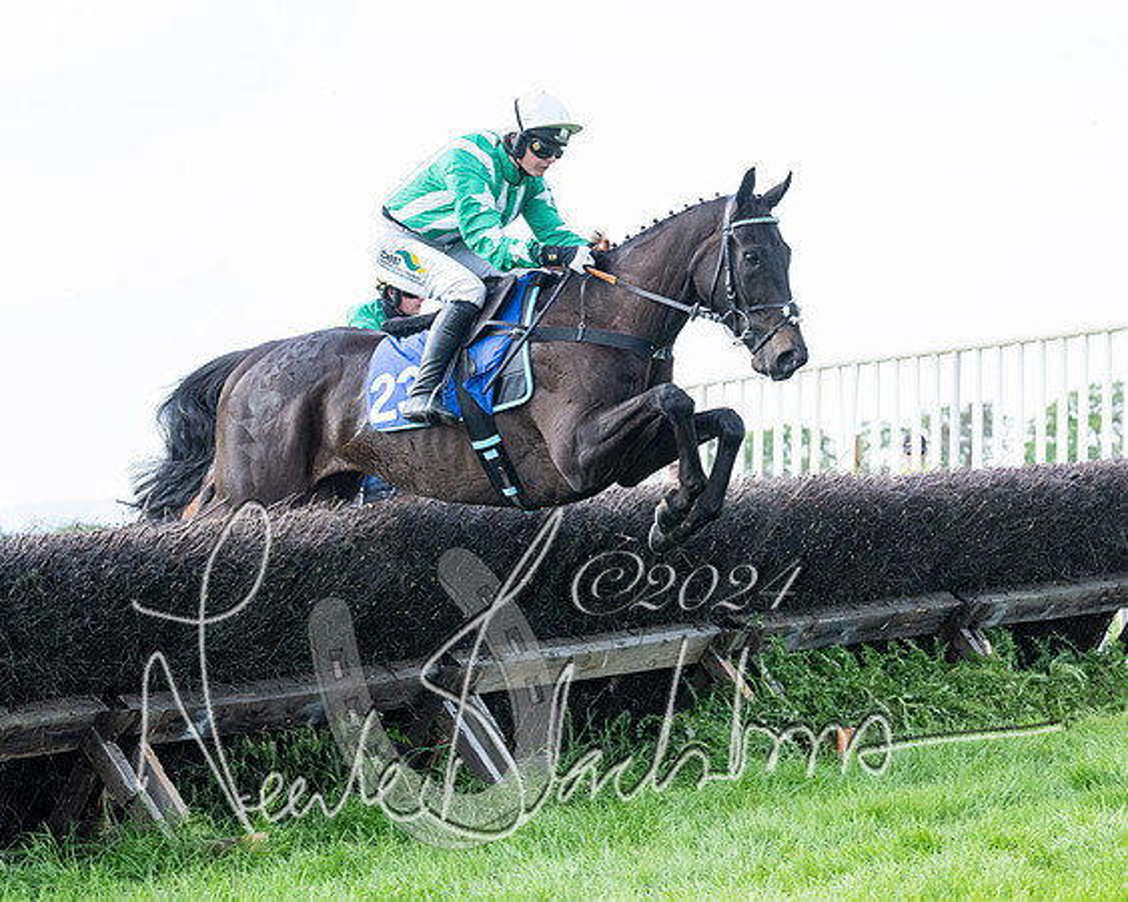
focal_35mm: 111
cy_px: 342
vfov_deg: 13.8
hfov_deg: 17.2
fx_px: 3720
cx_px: 409
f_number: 4
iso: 1000
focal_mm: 70
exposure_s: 1/3200
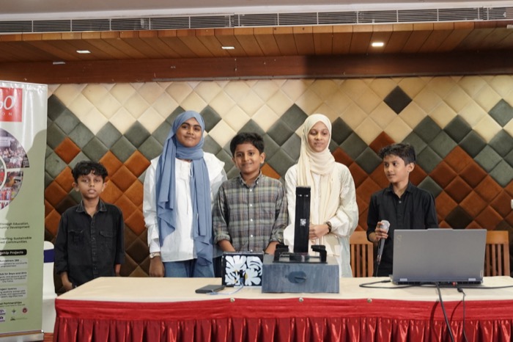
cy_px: 171
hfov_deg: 36.3
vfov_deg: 24.6
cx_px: 256
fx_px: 783
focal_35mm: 55
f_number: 2.8
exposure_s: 1/400
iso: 5000
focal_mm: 37
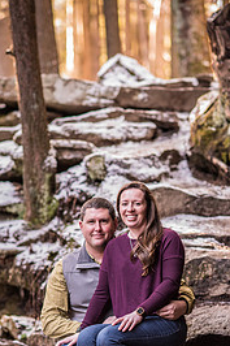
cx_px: 114
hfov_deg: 9.5
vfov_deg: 14.2
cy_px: 263
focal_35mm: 144
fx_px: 1382
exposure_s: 1/125
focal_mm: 85
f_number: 2
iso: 800
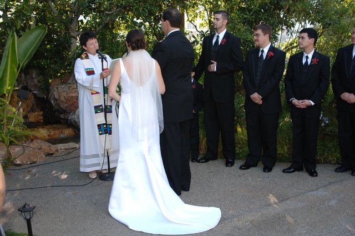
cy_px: 118
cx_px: 178
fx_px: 414
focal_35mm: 42
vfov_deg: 31.8
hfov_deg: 46.5
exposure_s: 1/160
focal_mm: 28
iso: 400
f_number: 6
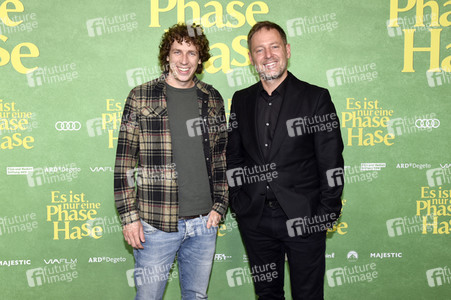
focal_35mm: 35
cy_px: 150
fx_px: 438
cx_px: 226
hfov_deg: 54.5
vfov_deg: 37.8
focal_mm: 35
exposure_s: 1/125
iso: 500
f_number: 6.3
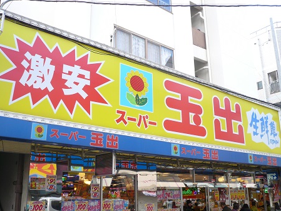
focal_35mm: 38
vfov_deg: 37.7
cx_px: 138
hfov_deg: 49.0
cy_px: 103
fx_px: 309
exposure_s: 1/160
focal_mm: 6.1
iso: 100
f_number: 3.1
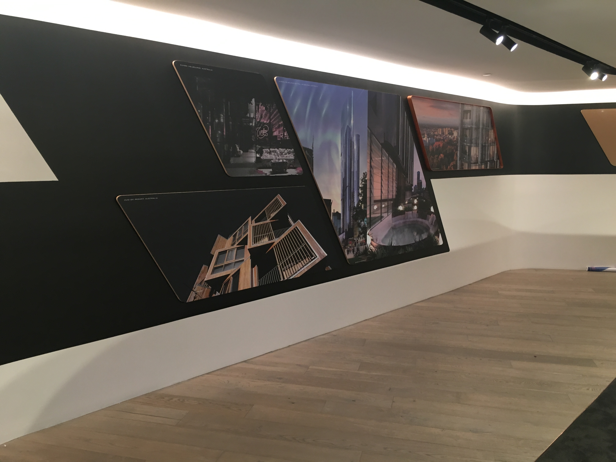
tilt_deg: -9.5
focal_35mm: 29
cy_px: 231
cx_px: 308
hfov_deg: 61.7
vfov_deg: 48.2
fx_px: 516
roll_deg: +0.3
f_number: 2.2
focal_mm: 4.15
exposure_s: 1/33
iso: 125
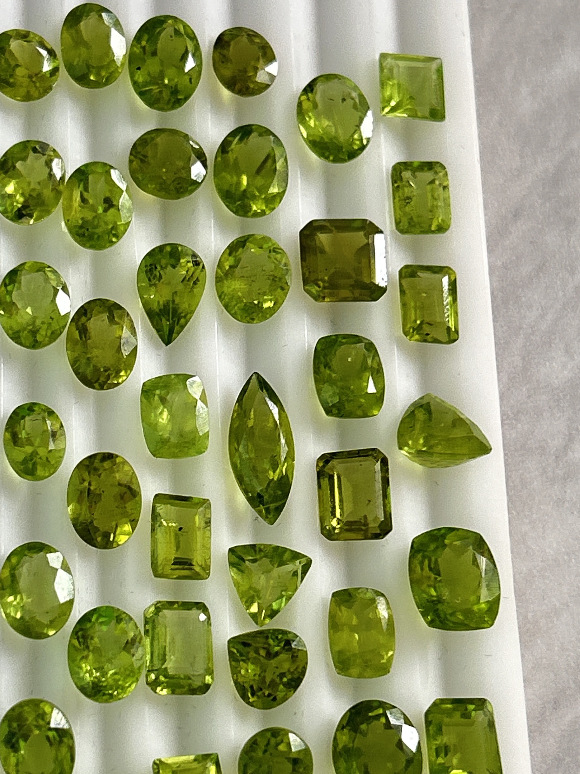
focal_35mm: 86
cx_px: 174
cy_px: 406
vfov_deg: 22.8
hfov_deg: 17.1
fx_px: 1922
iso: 80
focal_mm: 5.7
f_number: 1.5
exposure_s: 1/121
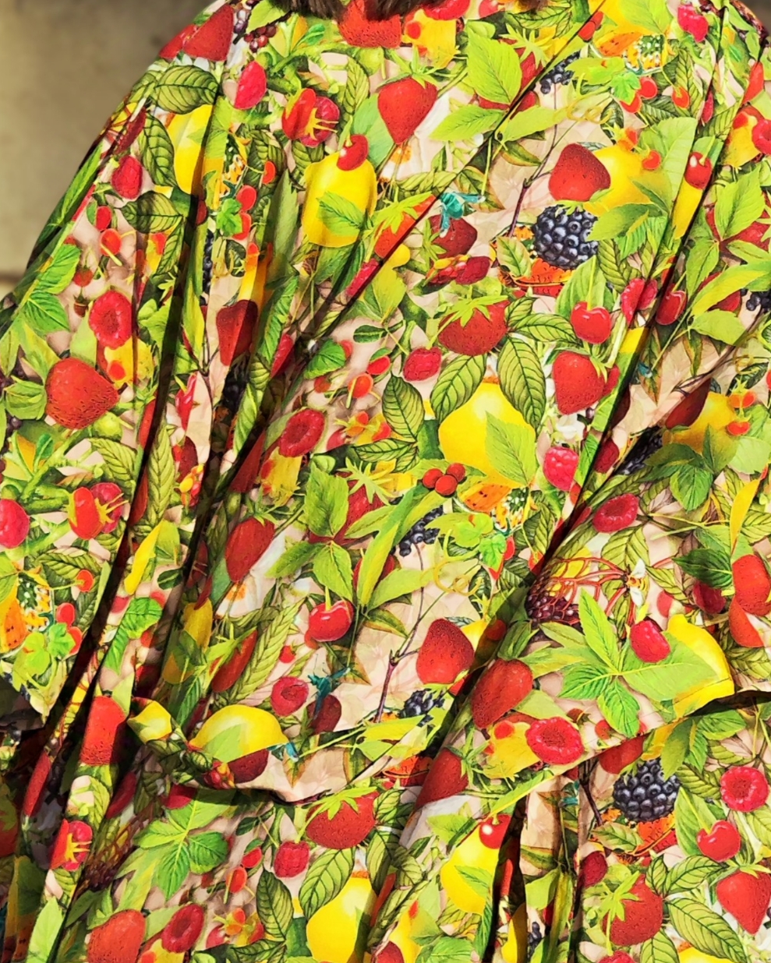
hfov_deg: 25.8
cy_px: 393
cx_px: 423
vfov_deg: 31.9
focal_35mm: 59
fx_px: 1683
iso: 125
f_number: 1.9
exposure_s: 1/860
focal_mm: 7.1
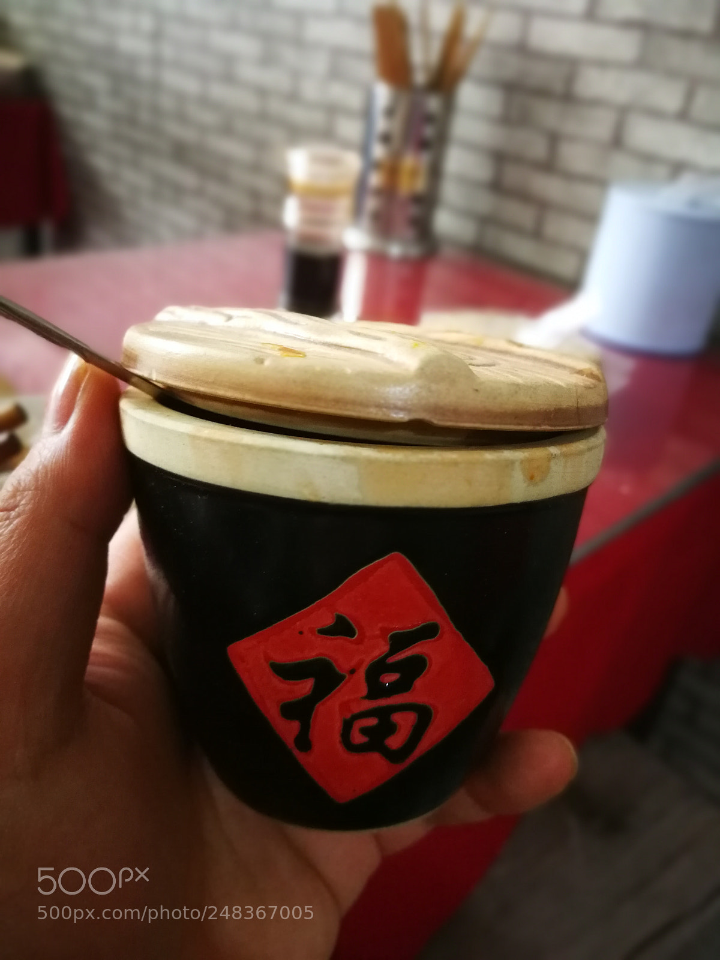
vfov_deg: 65.3
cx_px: 360
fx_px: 749
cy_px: 480
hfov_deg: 51.4
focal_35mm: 27
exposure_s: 1/20
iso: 500
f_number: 4
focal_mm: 3.95
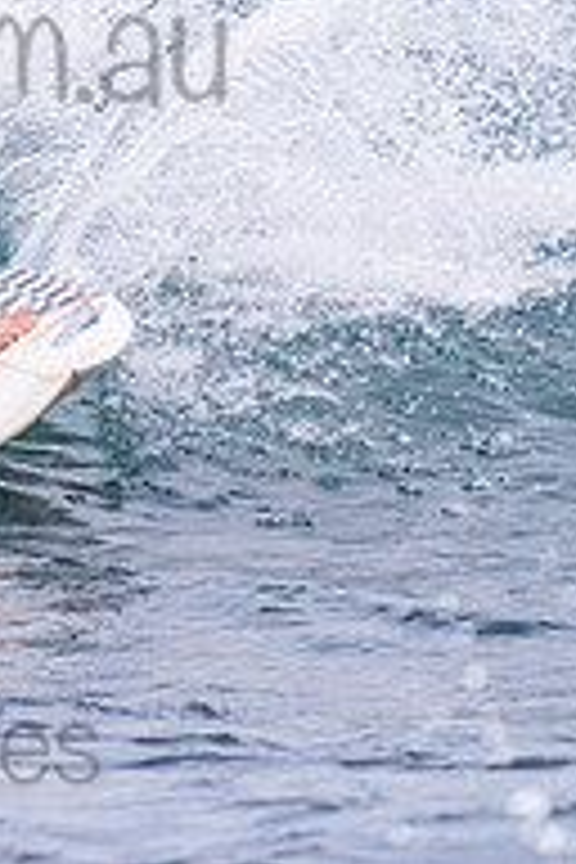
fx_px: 36261
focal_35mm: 1511
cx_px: -248
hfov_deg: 0.9
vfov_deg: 1.4
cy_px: -2
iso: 500
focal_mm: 500
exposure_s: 1/1250
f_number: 5.6
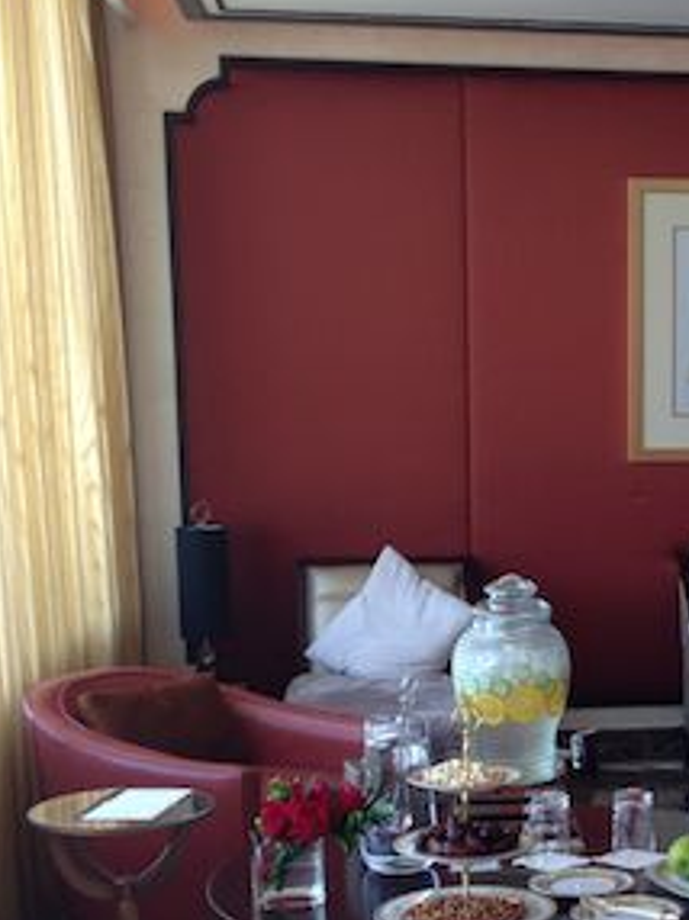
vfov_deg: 28.7
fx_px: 1781
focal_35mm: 67
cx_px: 660
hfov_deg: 21.3
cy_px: 658
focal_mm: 4.12
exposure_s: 1/40
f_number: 2.4
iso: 64
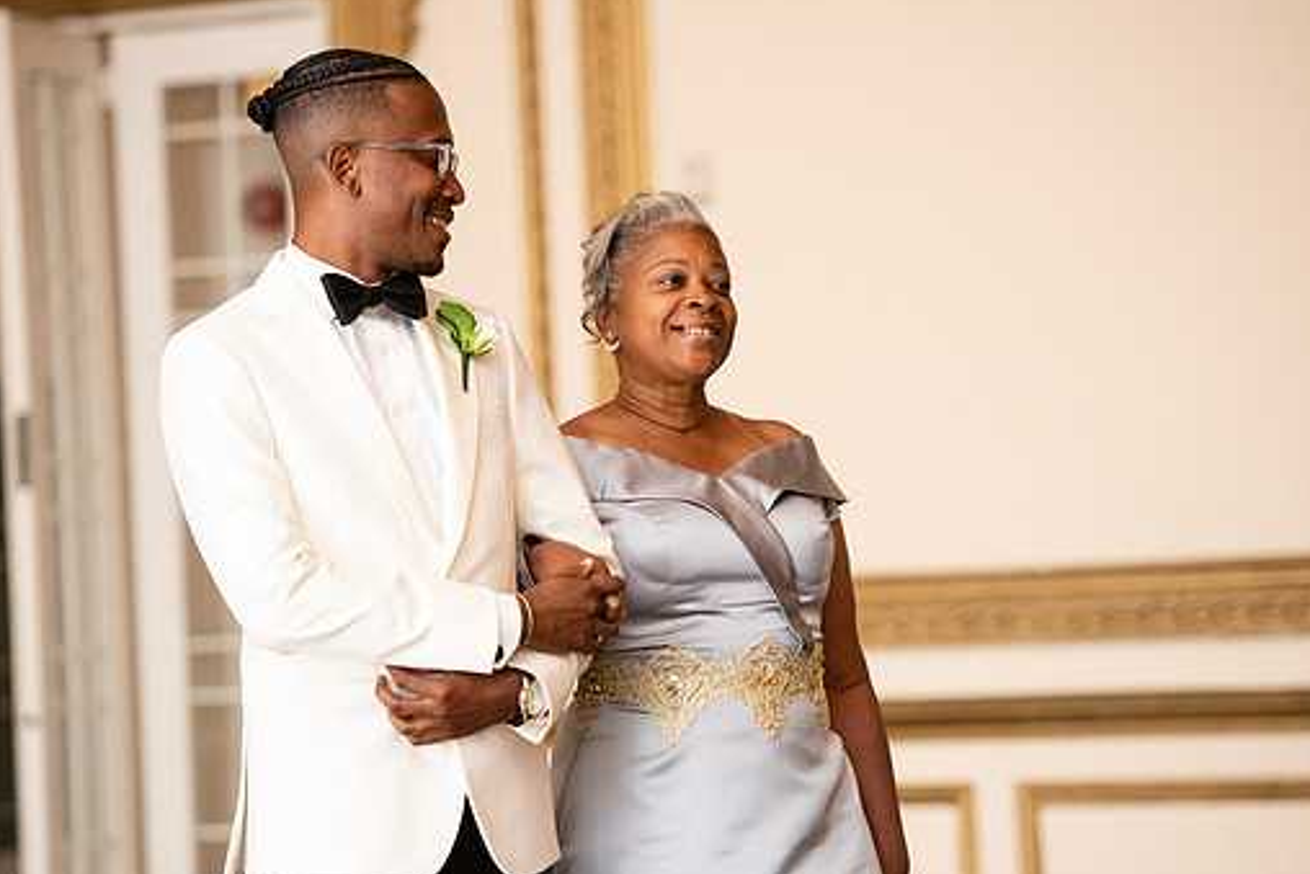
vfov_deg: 7.8
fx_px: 6442
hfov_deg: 11.6
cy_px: 483
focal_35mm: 177
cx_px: 645
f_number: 2.8
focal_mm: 155
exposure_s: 1/400
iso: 3200
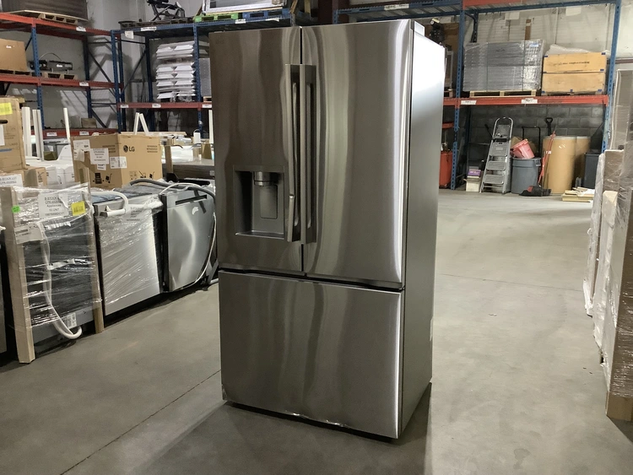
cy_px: 238
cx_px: 316
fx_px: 567
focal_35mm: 31
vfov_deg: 45.5
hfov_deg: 58.3
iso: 320
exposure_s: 1/60
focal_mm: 3.3
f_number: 2.4
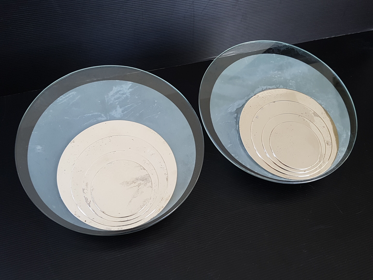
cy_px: 140
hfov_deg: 67.3
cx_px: 186
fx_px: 280
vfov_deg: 53.1
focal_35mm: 26
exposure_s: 1/50
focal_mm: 4.2
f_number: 1.7
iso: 80
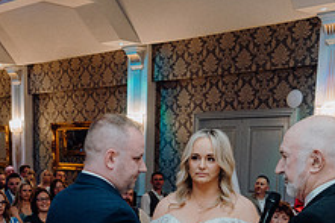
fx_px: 586
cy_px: 271
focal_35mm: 63
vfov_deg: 20.1
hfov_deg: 31.4
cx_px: 85
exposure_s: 1/160
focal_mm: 24
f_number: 3.5
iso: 2500
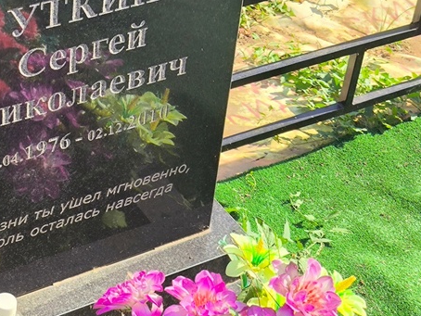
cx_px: 61
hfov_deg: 21.8
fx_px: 1071
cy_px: 65
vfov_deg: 16.7
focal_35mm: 88
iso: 50
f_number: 1.7
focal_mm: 4.71
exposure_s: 1/791
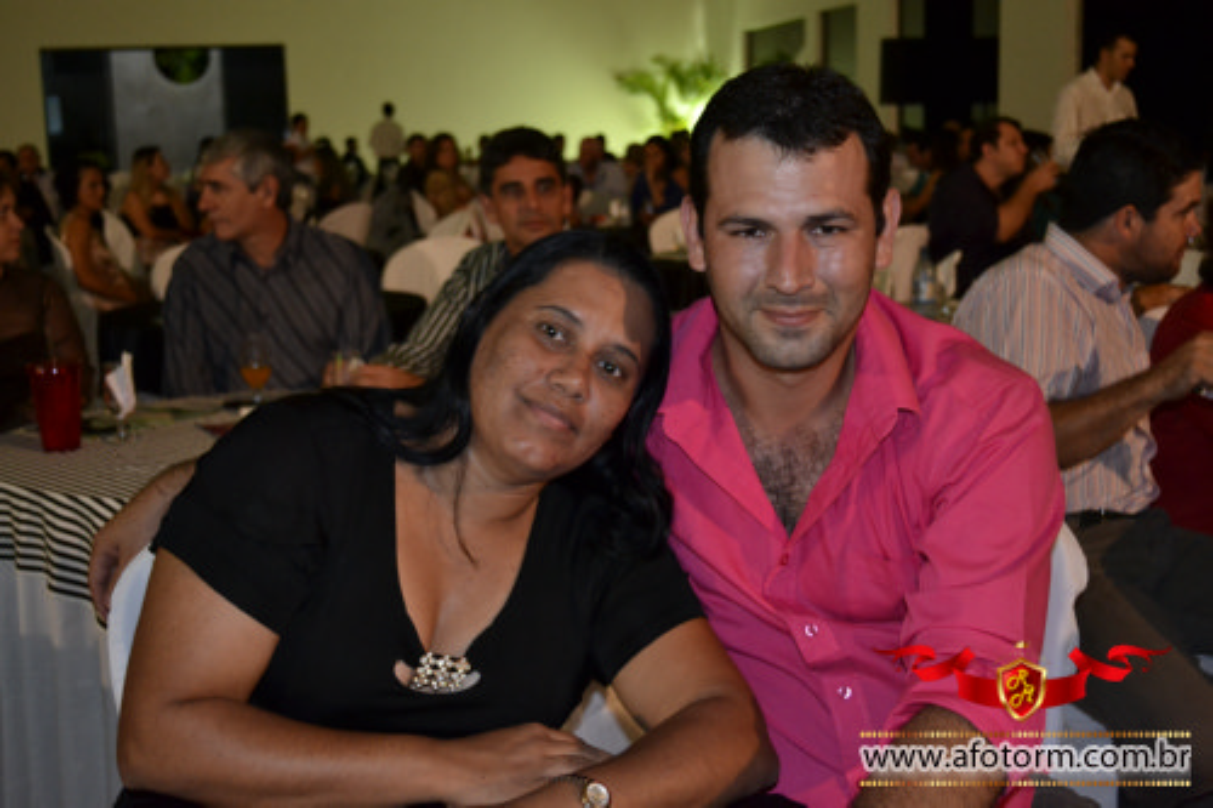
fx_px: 1516
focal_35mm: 45
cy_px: 404
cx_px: 606
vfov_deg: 29.8
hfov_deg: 43.6
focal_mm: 30
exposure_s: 1/50
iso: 1600
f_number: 4.5
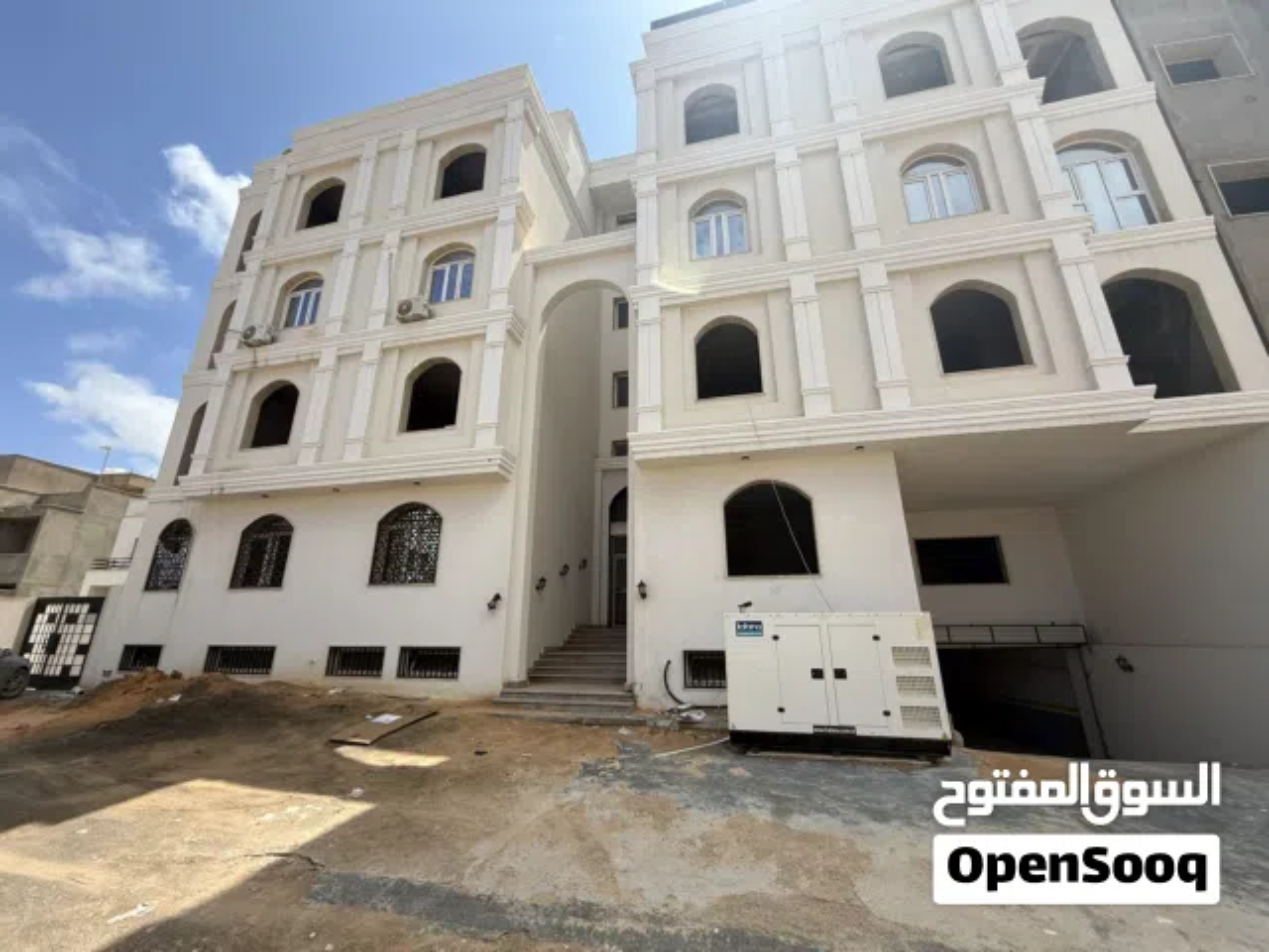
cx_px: 634
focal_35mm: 14
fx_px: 513
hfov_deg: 102.1
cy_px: 476
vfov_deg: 85.7
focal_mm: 2.22
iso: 50
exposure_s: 1/1901
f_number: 2.2
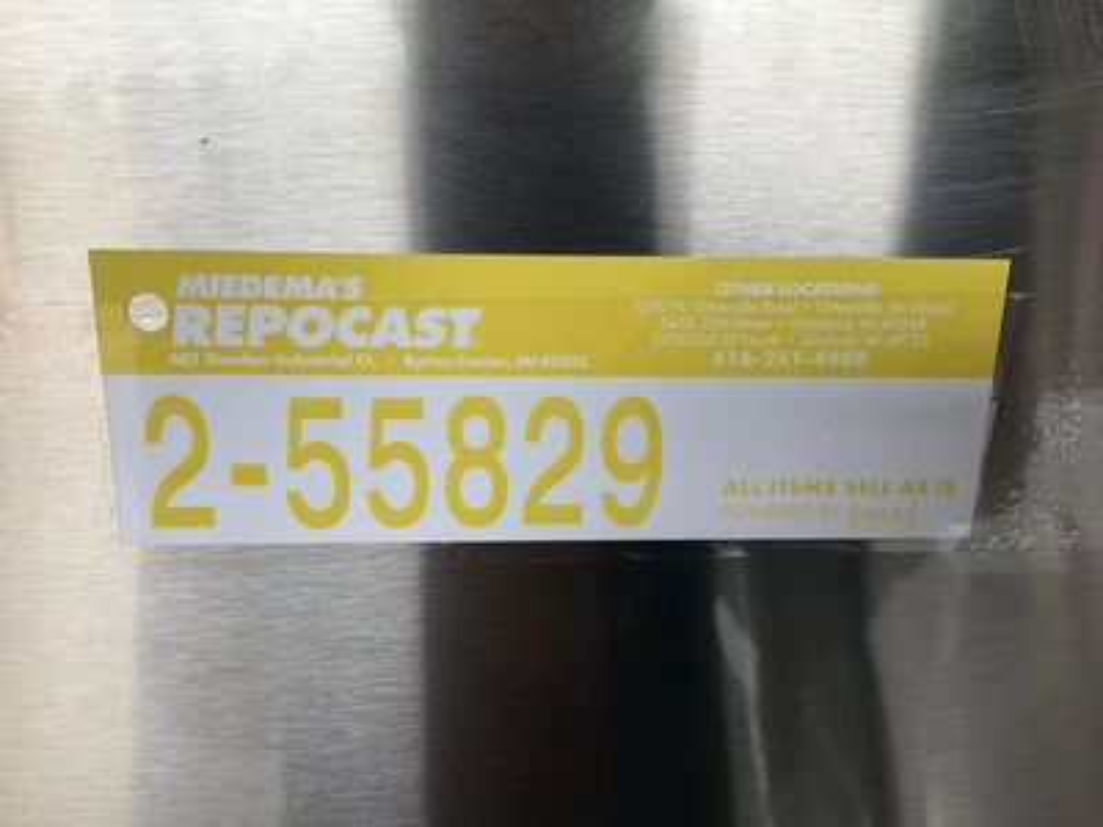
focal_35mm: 29
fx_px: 924
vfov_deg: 48.2
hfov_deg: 61.7
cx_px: 552
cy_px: 414
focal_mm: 3
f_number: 1.8
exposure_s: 1/162
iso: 20
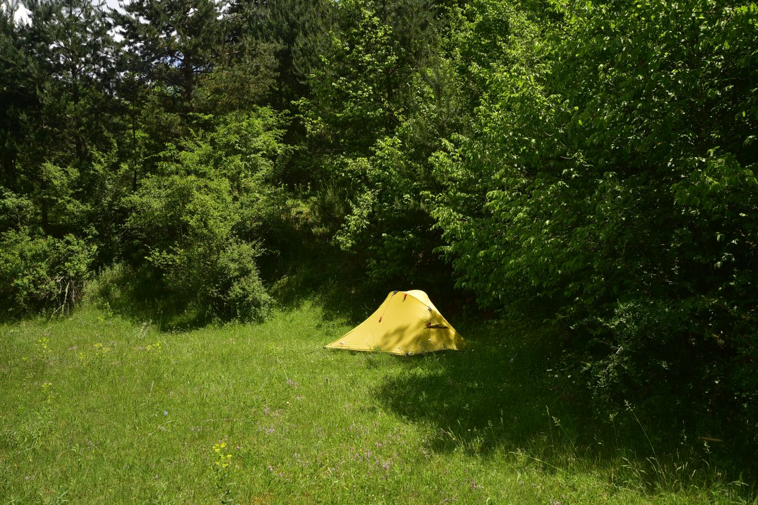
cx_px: 379
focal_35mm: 50
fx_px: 1053
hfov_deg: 39.6
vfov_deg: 27.0
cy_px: 252
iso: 160
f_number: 13
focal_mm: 50
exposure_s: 1/125
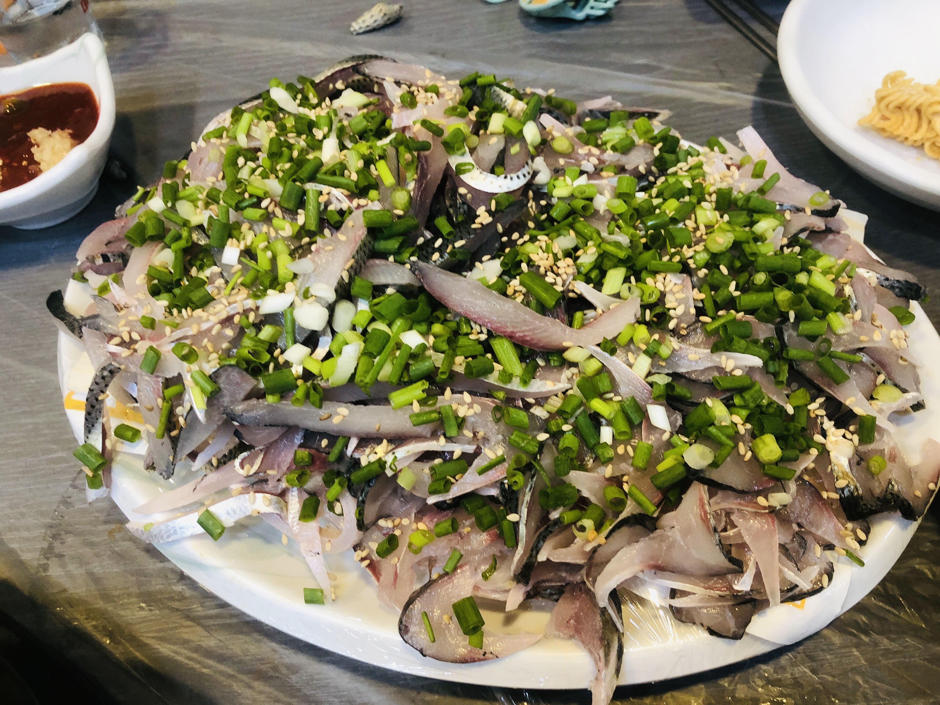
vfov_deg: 49.7
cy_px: 352
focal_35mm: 28
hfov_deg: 63.4
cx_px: 470
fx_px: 760
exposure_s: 1/15
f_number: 1.8
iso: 40
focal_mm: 4
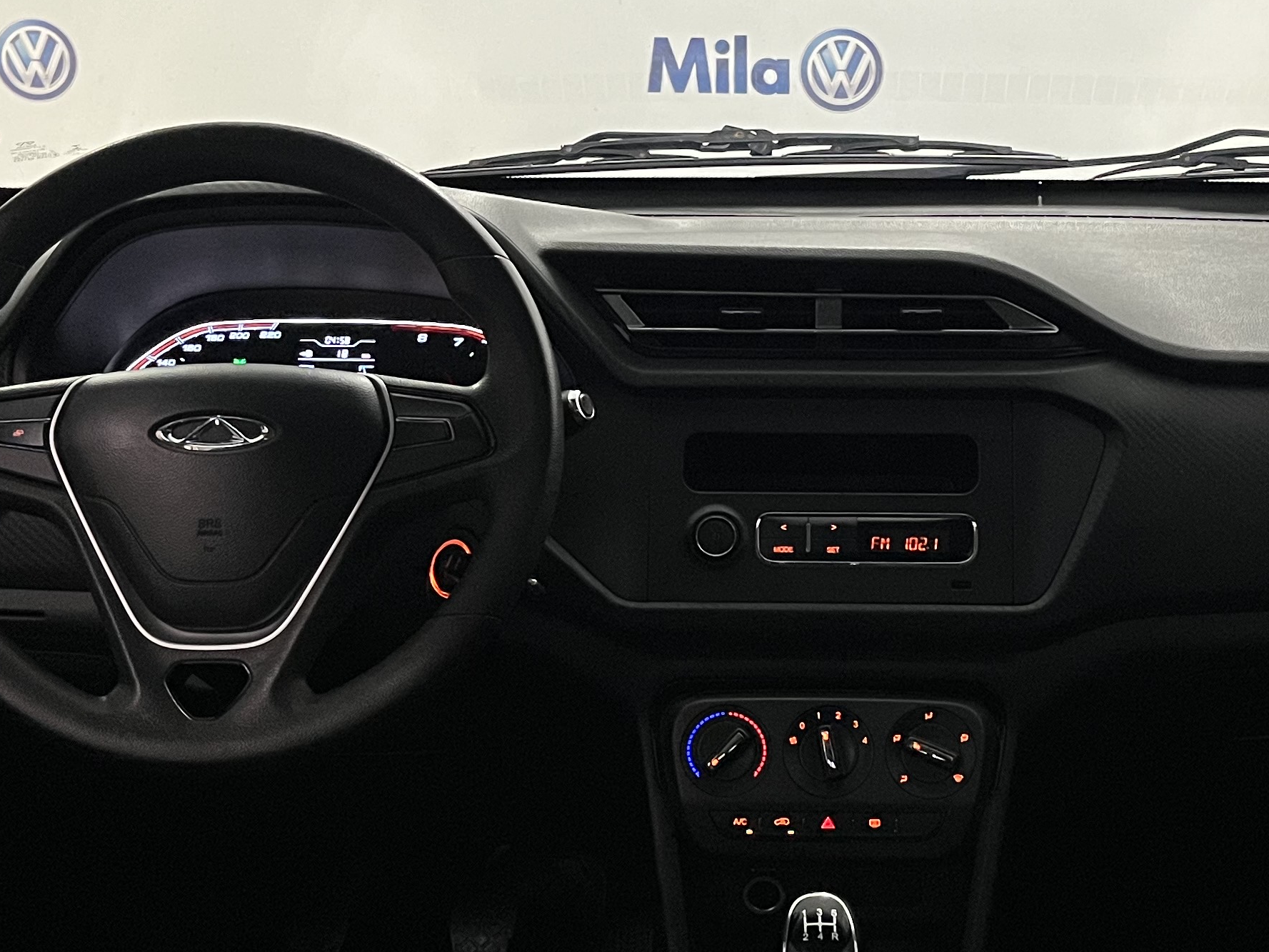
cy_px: 500
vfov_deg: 24.8
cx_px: 801
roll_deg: -0.5
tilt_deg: -15.2
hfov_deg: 32.5
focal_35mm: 59
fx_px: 2163
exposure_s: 1/60
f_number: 1.6
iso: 500
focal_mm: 5.1
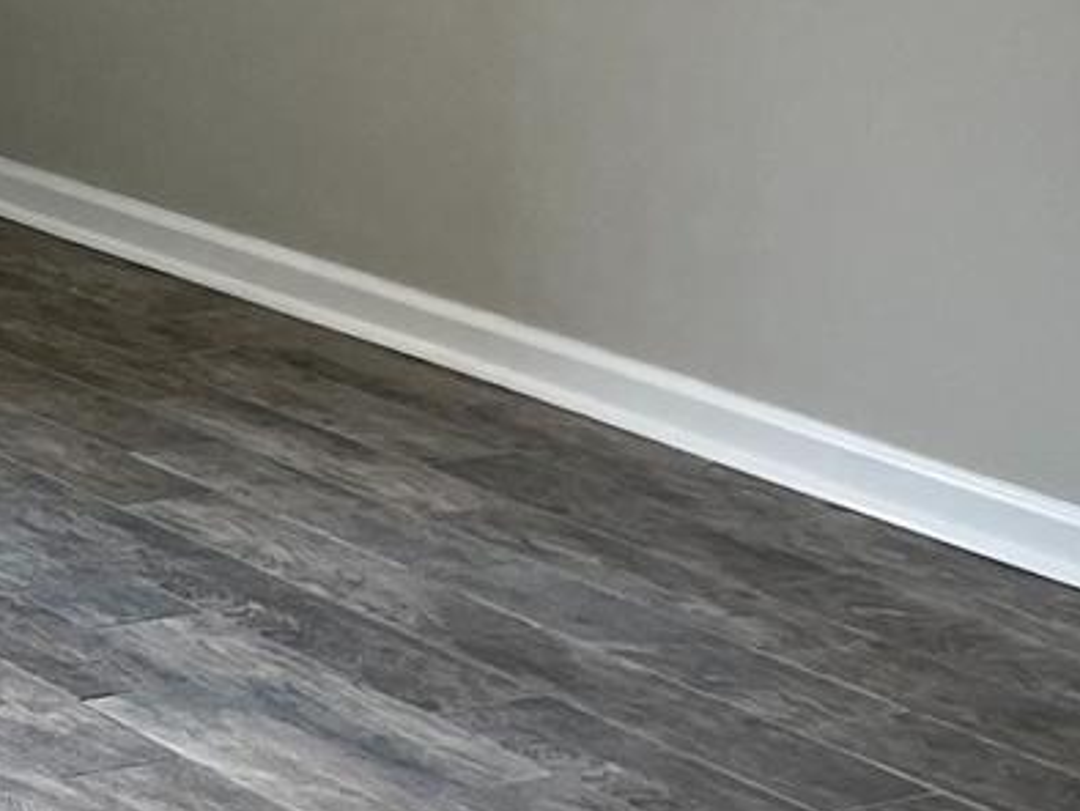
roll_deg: +0.5
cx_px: -450
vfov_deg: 11.0
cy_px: 211
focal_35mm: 135
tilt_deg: -11.1
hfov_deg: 13.9
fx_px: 4214
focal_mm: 4.2
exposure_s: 1/120
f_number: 1.6
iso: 64
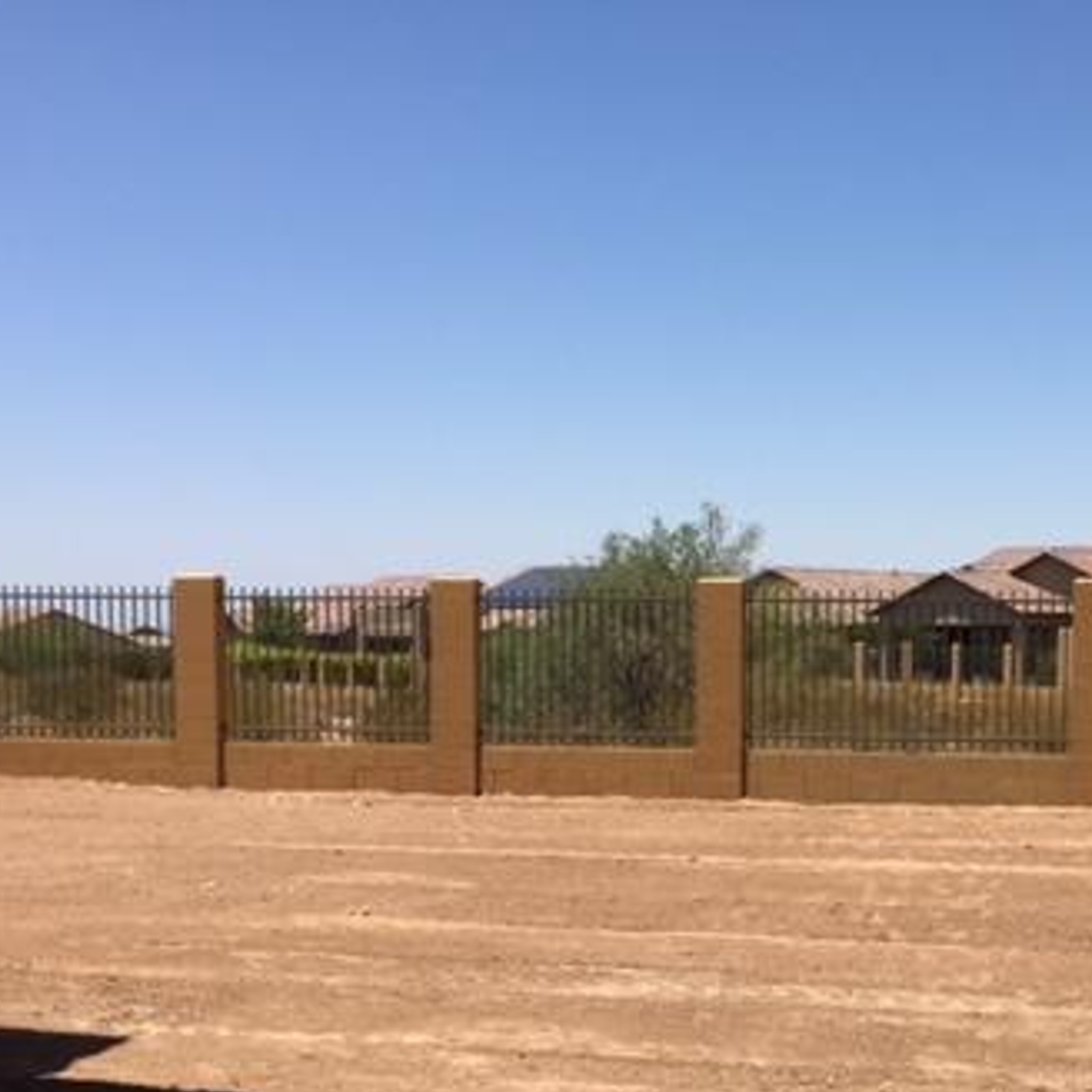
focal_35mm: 50
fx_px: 1785
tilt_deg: -4.5
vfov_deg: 33.5
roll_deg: -2.2
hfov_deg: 32.9
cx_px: 906
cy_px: 796
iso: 32
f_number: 2.2
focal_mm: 4.15
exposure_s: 1/2639
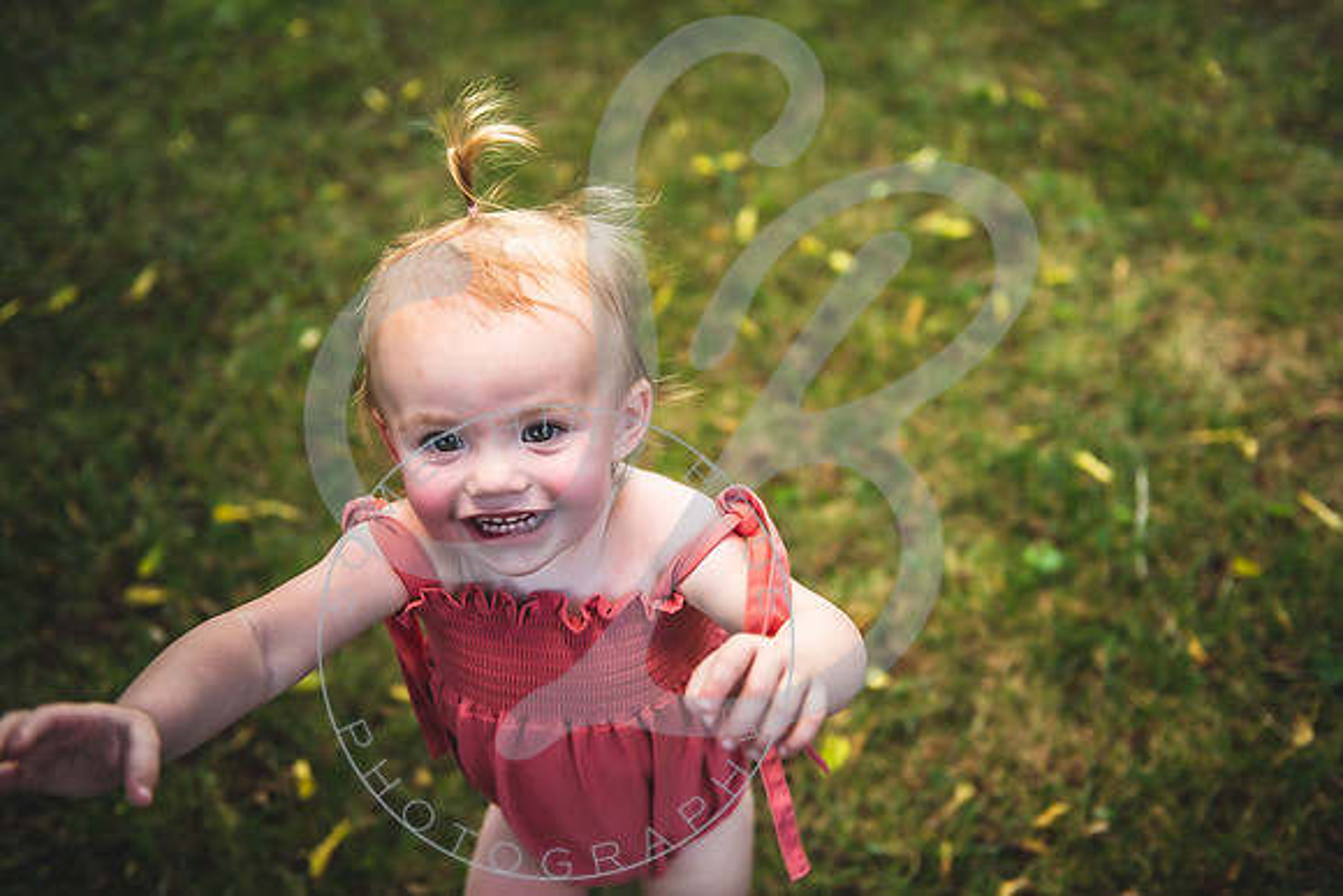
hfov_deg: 50.7
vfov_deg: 35.1
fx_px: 1418
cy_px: 448
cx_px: 672
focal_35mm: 38
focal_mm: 38
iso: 100
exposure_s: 1/125
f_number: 2.8
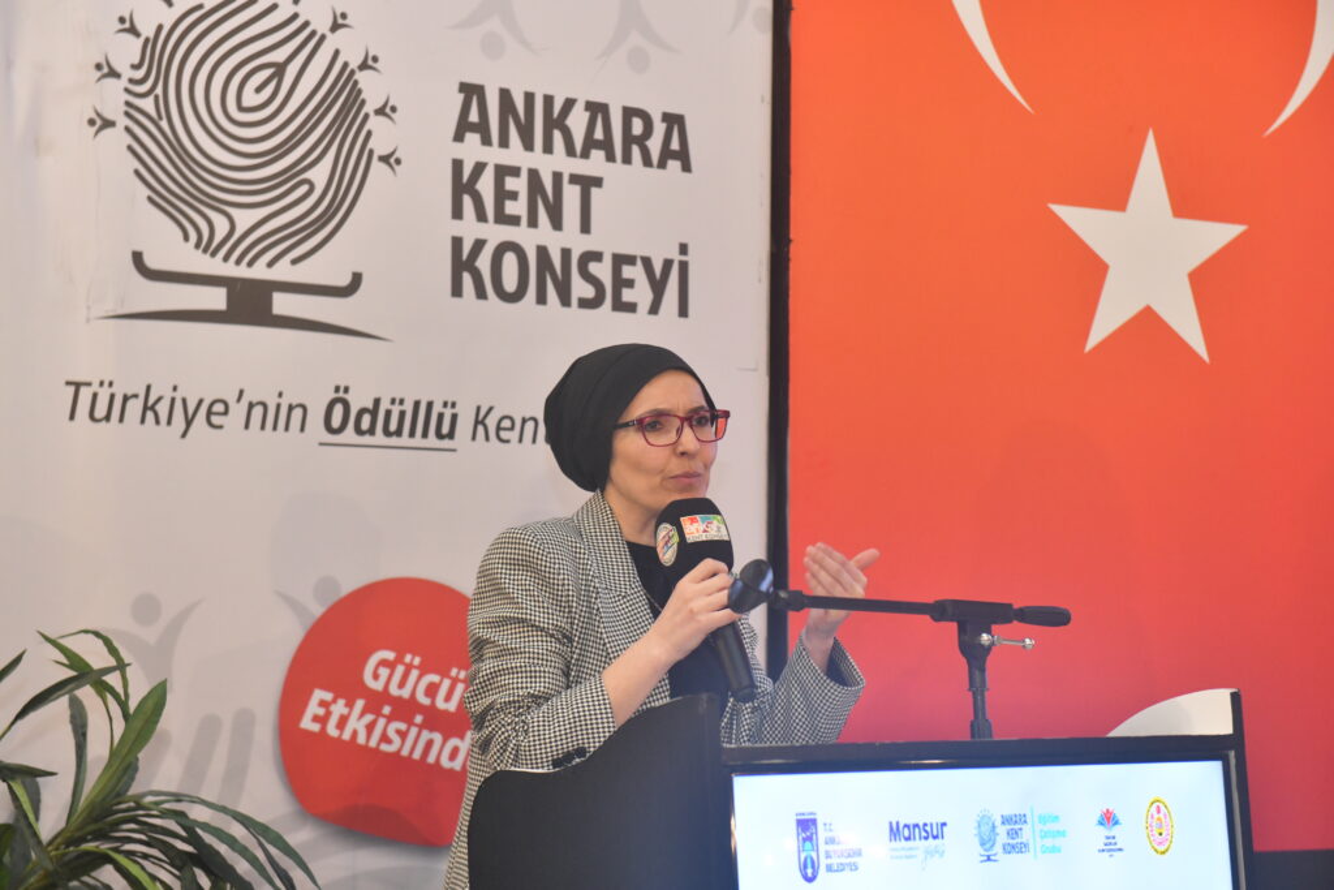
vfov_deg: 19.5
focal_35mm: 70
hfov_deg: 28.8
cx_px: 667
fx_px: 2594
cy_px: 445
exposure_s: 1/125
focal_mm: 70
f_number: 4.5
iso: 2000
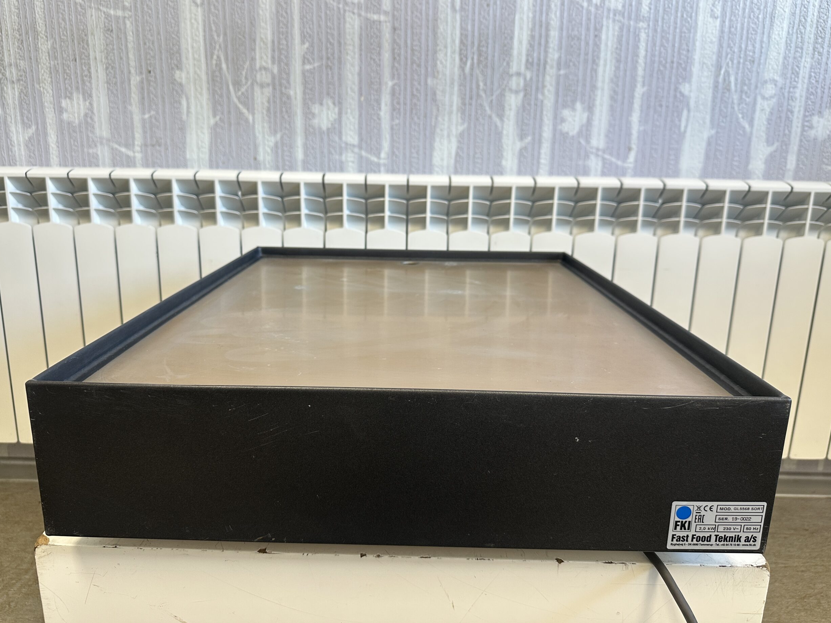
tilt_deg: -13.0
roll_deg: -0.6
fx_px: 600
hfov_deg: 69.4
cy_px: 300
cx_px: 401
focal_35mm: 25
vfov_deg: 54.9
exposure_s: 1/50
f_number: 1.78
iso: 125
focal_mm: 6.86
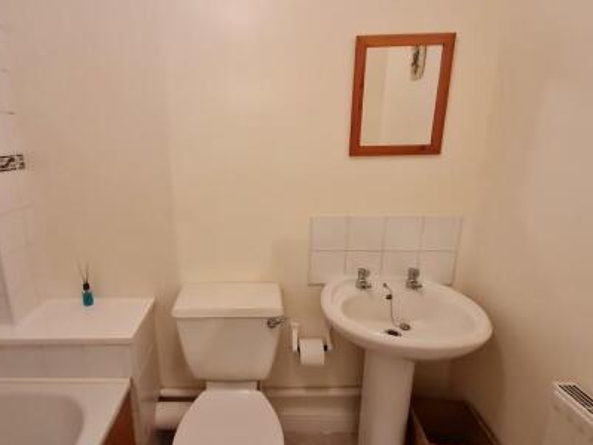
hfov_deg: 84.1
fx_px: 325
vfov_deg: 68.7
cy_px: 225
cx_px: 253
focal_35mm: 19
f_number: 2.2
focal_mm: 1.74
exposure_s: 1/50
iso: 250
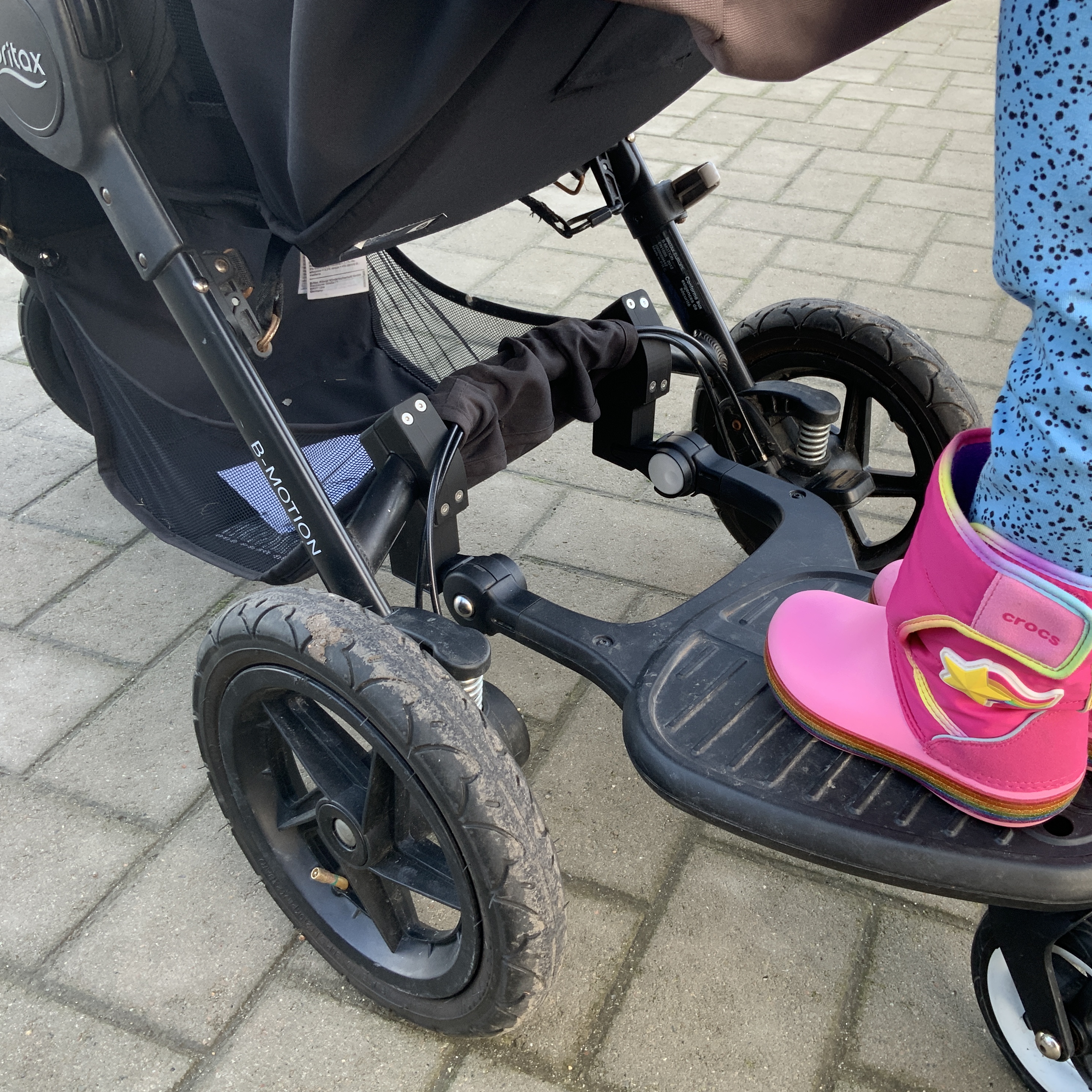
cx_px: 619
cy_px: 540
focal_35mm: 35
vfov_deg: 47.2
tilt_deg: -31.9
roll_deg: -2.2
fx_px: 1249
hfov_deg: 47.1
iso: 50
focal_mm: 3
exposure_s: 1/120
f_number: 1.8
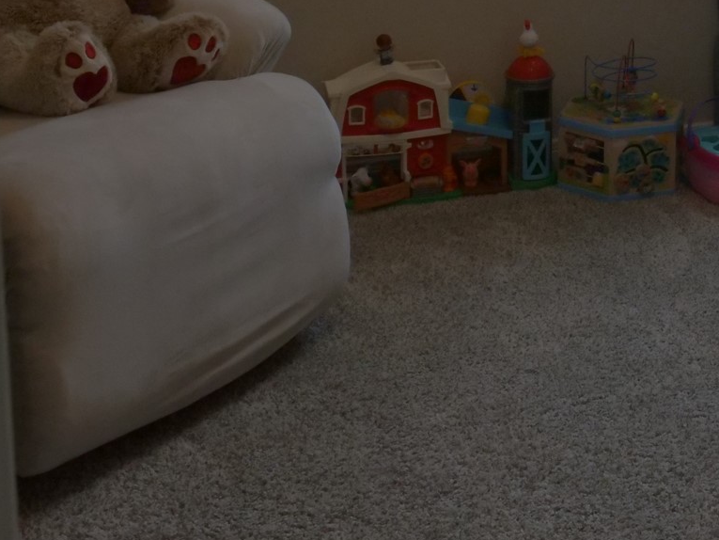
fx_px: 1890
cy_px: -94
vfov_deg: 15.7
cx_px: 734
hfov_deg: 20.8
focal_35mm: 91
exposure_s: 1/50
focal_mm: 17
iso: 1250
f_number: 8
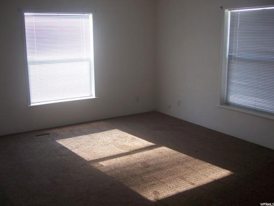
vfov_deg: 39.7
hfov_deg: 51.4
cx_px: 137
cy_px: 103
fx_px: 285
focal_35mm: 36
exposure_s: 1/80
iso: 80
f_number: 2.8
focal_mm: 6.2
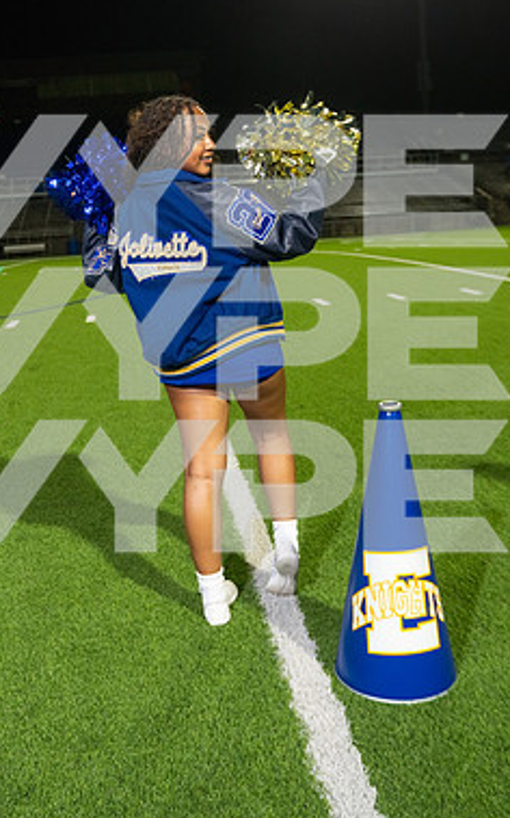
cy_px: 335
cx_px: 192
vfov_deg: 49.0
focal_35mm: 40
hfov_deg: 31.8
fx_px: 890
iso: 1000
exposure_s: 1/200
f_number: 4.5
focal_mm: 33
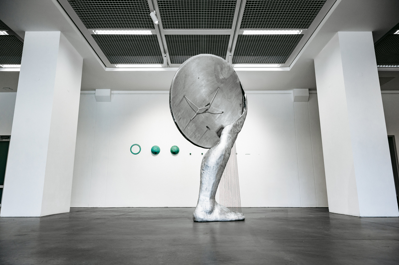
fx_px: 266
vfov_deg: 53.1
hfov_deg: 73.8
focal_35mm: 24
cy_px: 132
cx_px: 200
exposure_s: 1/125
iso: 1000
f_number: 7.1
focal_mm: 24
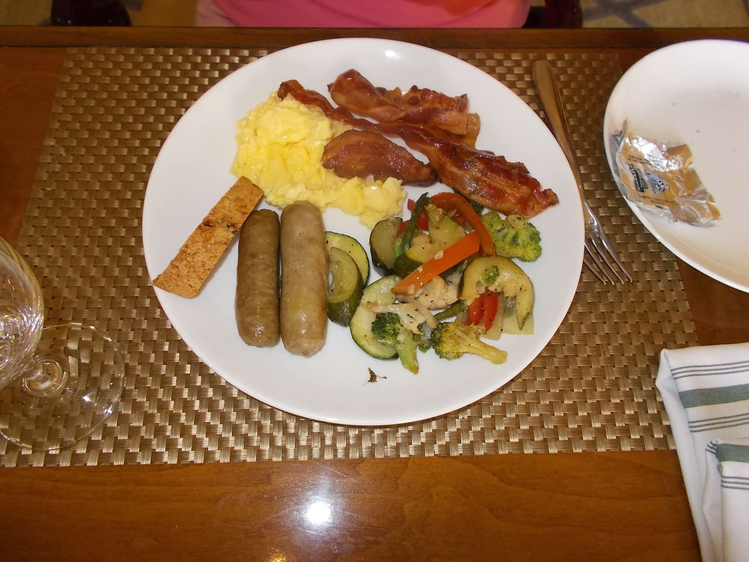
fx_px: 563
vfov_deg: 53.1
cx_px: 374
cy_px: 281
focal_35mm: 26
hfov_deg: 67.3
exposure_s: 1/25
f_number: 3.2
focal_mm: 4.6
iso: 200
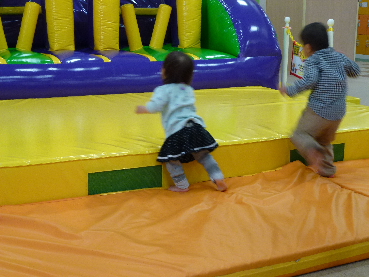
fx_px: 554
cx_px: 184
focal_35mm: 52
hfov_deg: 36.8
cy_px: 138
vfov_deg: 28.0
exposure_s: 1/40
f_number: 4.3
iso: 200
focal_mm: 9.4
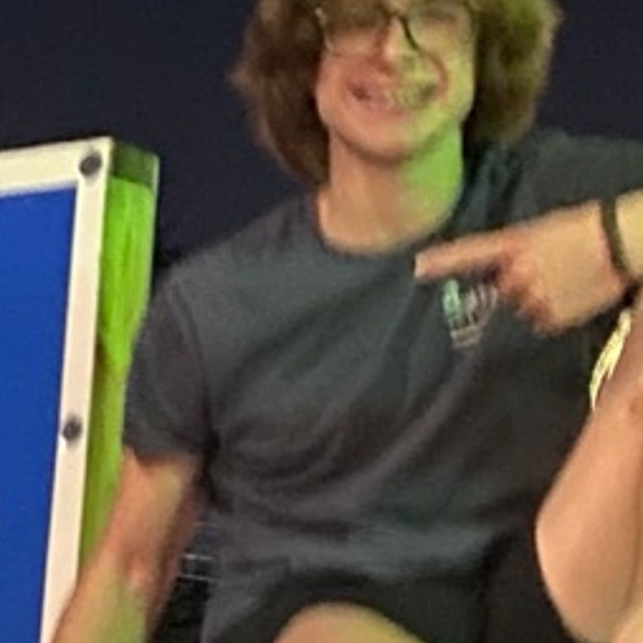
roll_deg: -2.8
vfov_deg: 11.1
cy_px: 1235
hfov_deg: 11.2
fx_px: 3047
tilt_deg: -2.2
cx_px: -504
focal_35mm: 145
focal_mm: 4.25
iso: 500
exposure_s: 1/10
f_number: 1.8
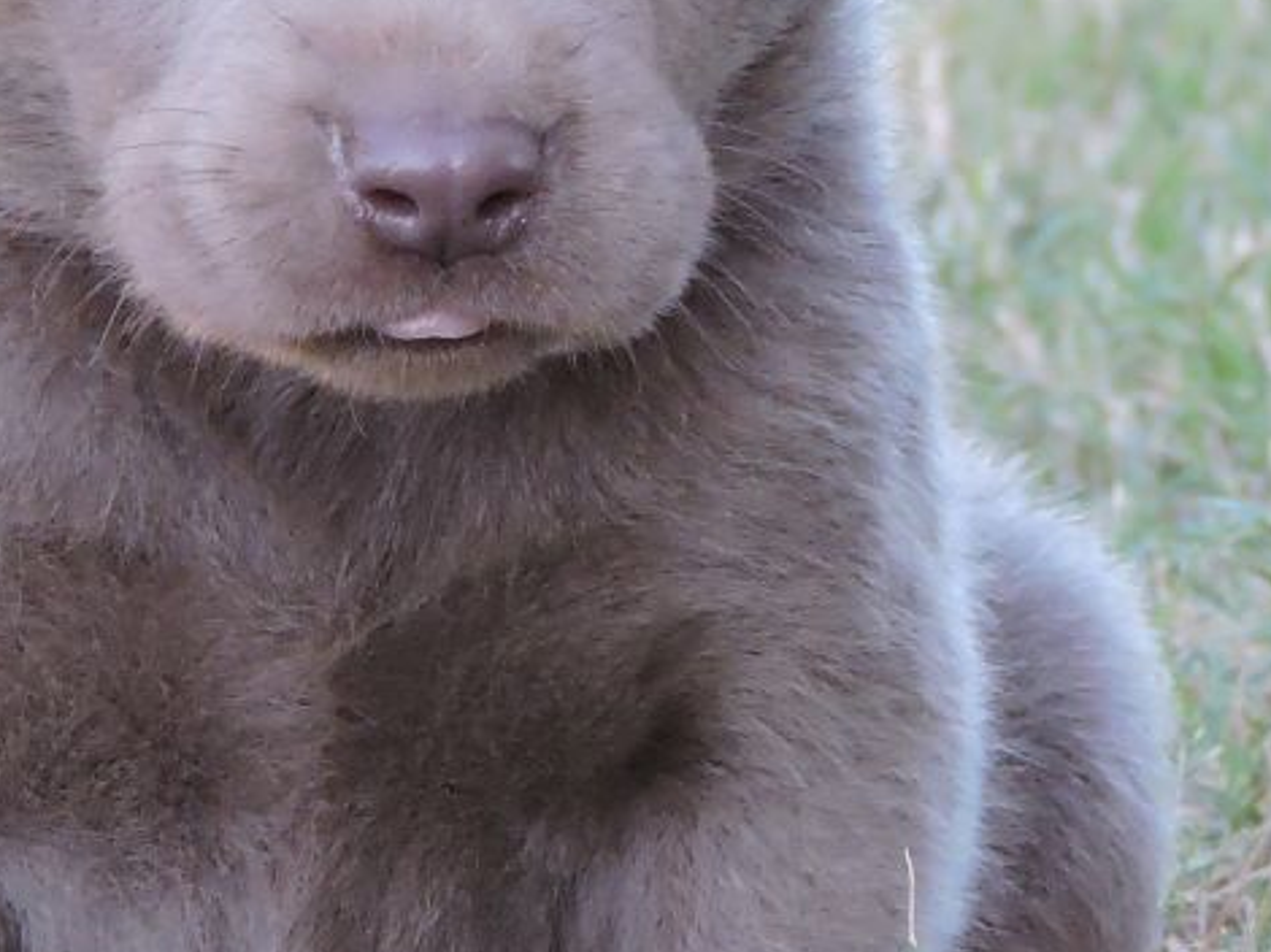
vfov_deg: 3.2
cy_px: 133
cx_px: 333
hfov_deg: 4.3
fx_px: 16881
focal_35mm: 460
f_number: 4.3
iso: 640
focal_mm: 24.1
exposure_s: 1/200
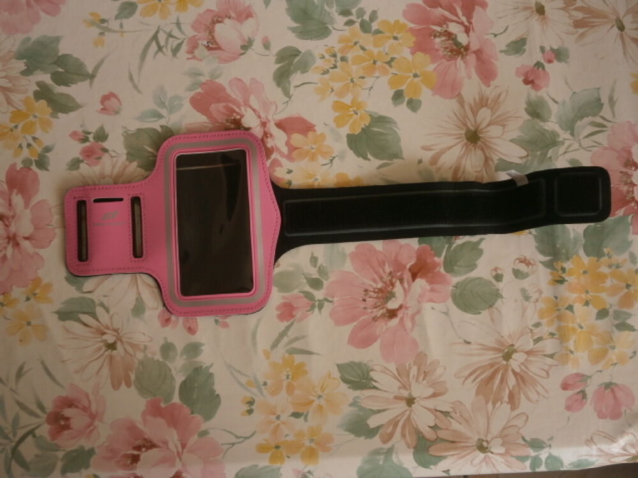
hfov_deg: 40.4
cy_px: 239
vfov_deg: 30.9
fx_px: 866
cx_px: 319
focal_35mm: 47
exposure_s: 1/40
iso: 100
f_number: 3.4
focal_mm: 8.3
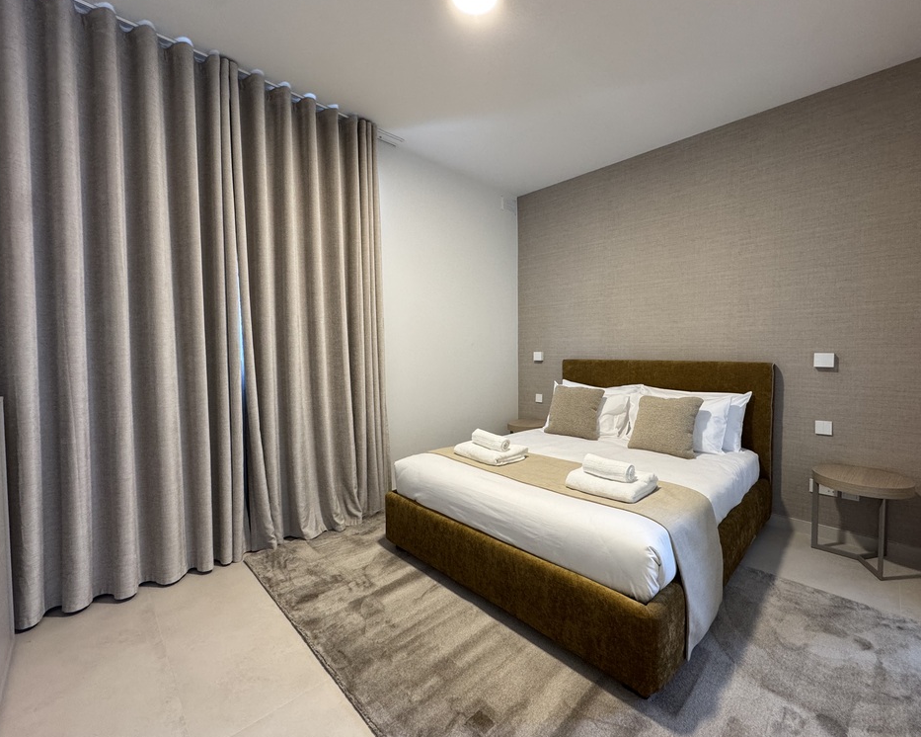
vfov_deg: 84.0
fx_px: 409
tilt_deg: -1.6
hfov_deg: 96.6
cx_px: 495
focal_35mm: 15
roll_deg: -0.5
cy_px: 365
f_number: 2.2
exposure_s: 1/100
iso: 250
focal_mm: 2.22
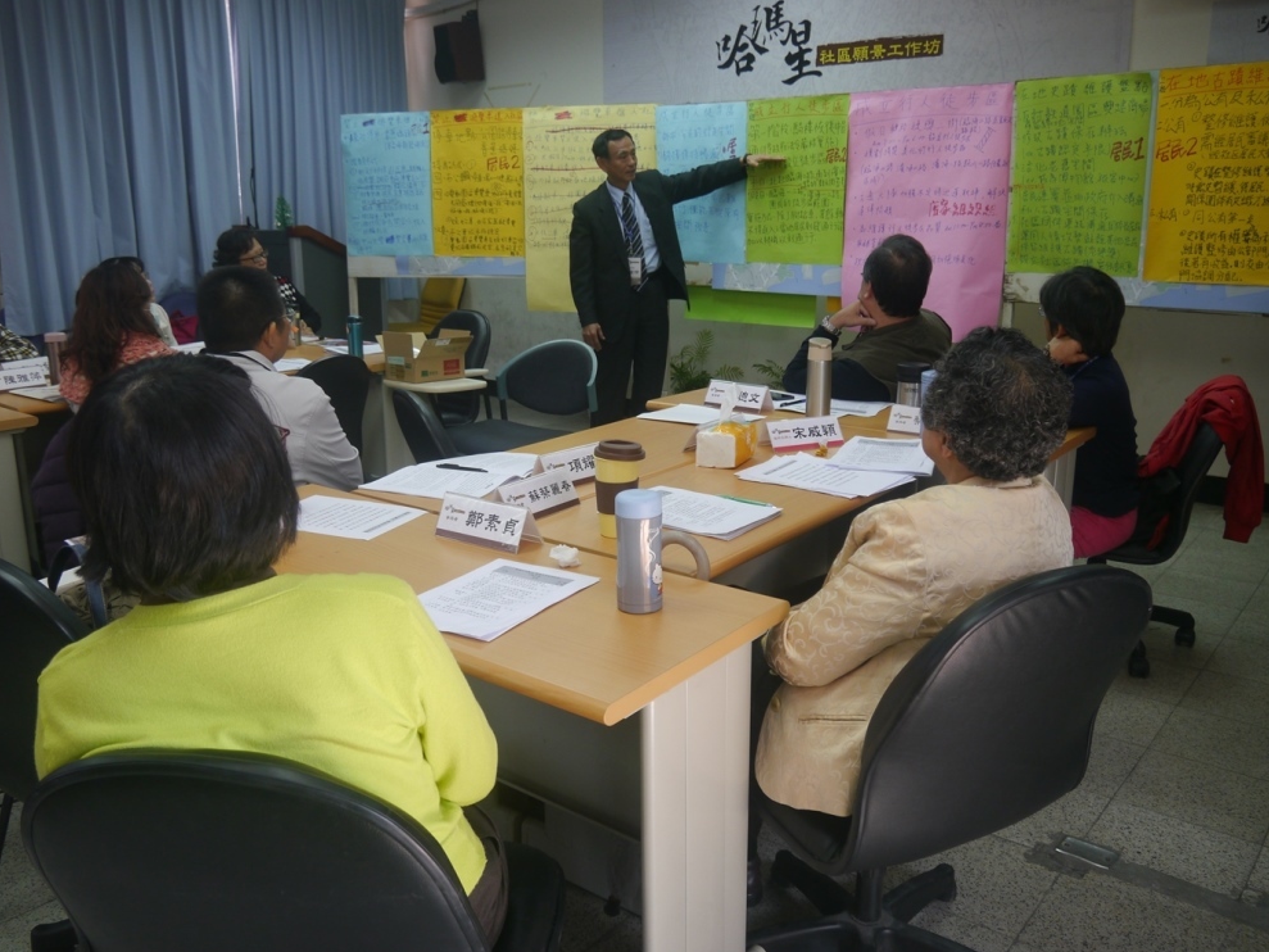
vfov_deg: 48.2
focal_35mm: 29
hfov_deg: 61.6
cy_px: 472
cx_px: 615
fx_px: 1063
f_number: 3.5
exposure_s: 1/60
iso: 250
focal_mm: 14
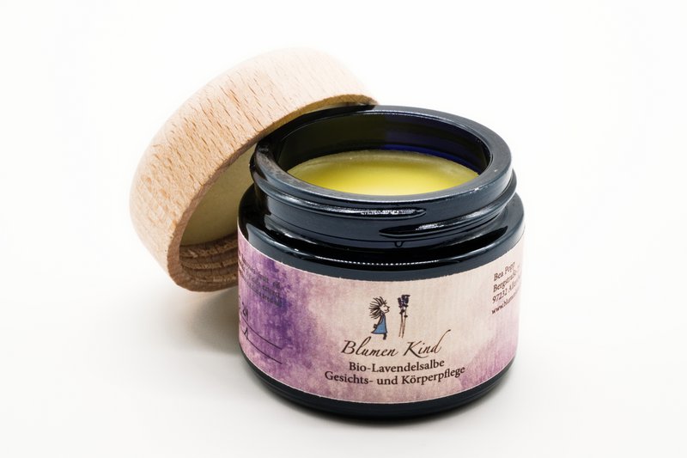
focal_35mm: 75
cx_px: 344
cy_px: 229
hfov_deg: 27.0
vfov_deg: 18.2
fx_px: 1431
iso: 1000
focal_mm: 50
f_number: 22
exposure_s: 1/8
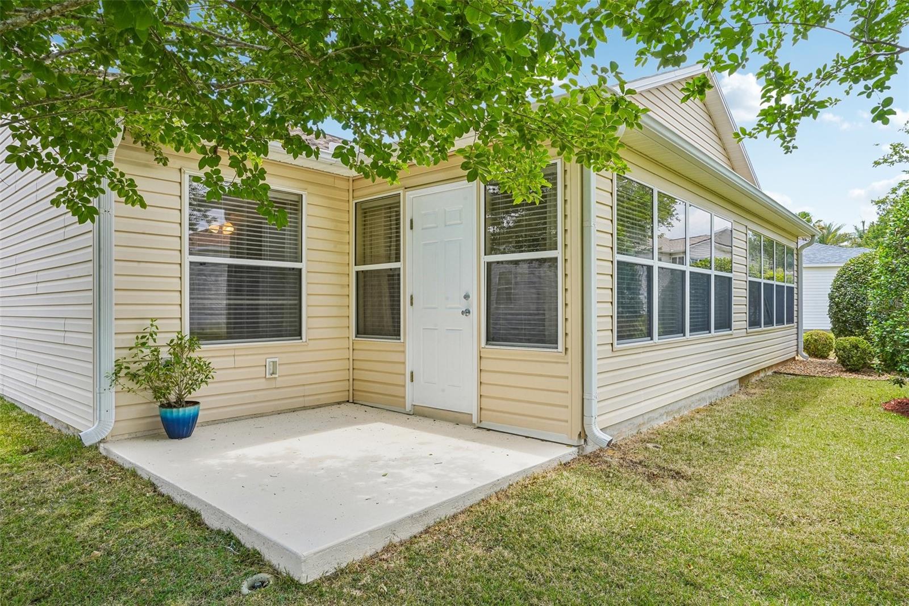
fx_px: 530
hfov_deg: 81.2
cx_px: 454
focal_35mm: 21
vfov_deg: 59.5
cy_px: 303
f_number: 20
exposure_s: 1/30
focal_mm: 21
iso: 250
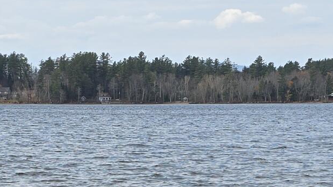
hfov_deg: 17.6
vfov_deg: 9.5
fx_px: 1078
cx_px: 161
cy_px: 319
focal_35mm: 122
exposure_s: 1/466
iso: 12
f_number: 1.7
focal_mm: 6.3
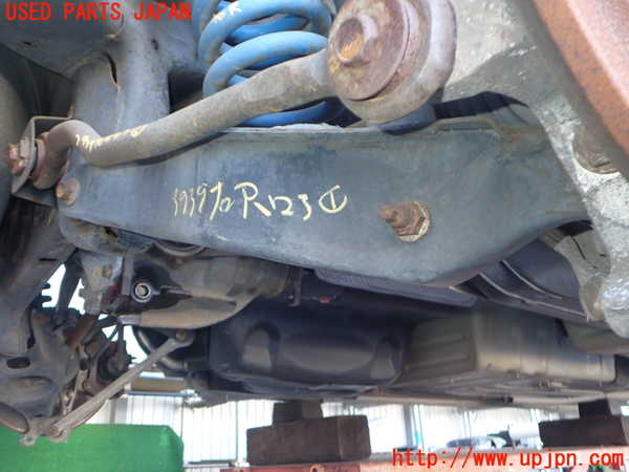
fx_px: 545
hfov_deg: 60.0
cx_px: 314
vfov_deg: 46.8
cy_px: 236
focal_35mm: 30
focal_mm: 5.4
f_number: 2.3
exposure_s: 1/30
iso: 200
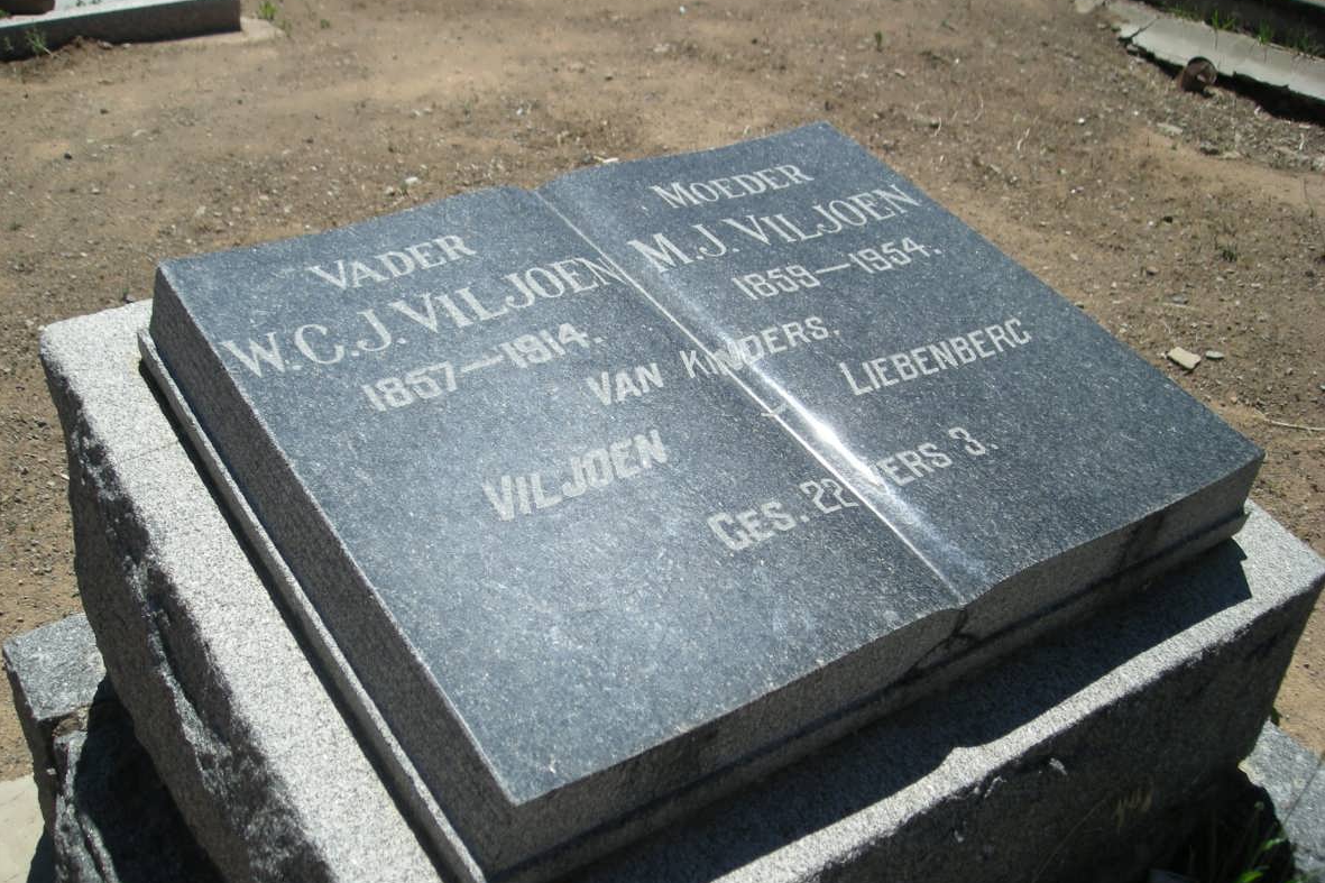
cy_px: 470
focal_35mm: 37
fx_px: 1362
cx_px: 653
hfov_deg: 51.9
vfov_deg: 35.9
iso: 50
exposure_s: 1/232
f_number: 5.7
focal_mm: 5.7
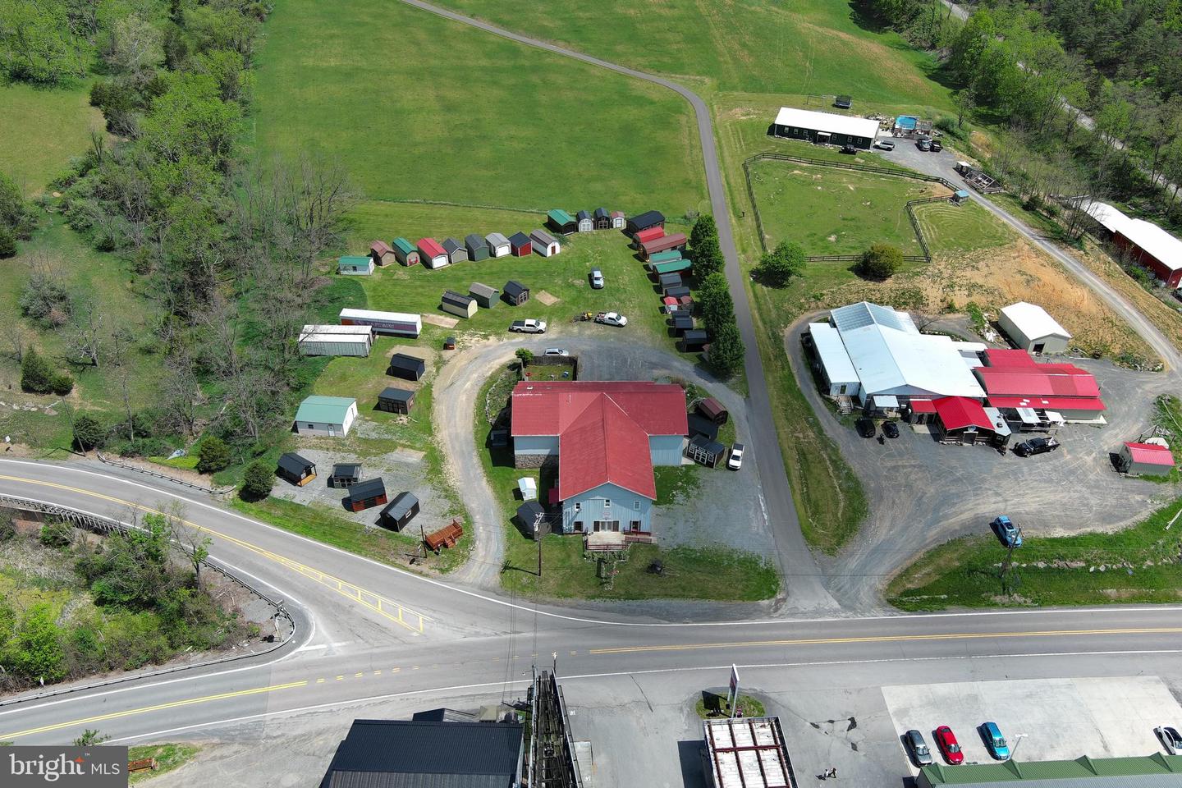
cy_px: 394
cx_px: 591
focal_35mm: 29
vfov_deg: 45.0
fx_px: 952
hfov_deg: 63.7
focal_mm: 10.57
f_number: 2.8
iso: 101
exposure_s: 1/1185
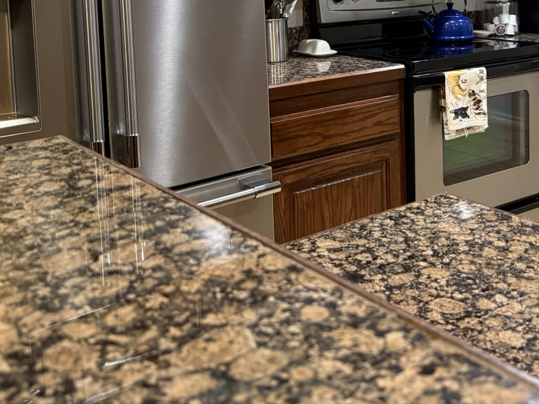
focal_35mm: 48
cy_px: 3
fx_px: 747
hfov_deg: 39.0
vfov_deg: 28.5
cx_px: 378
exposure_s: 1/60
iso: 320
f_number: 1.78
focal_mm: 6.76
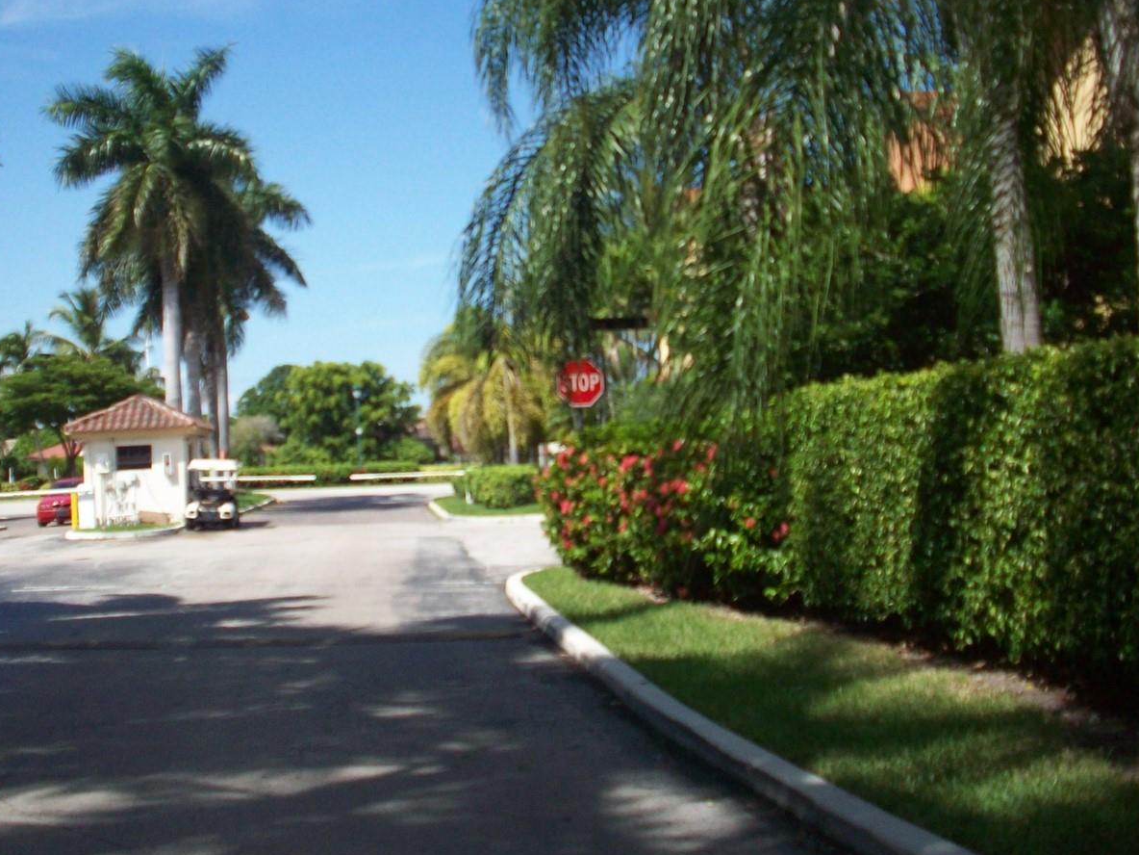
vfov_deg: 29.0
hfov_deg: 38.1
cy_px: 327
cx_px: 469
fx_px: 1645
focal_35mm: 50
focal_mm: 6.2
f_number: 5.6
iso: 80
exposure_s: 1/306
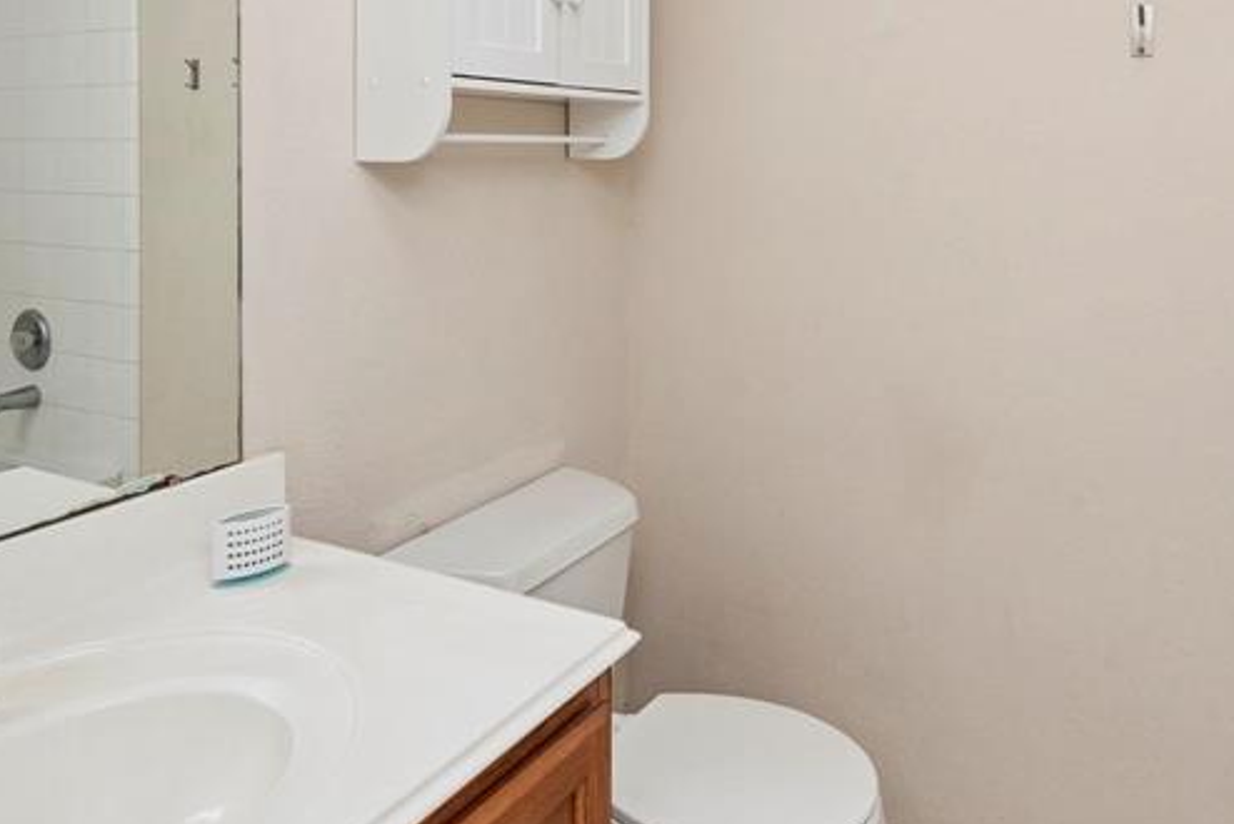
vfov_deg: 43.6
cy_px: 211
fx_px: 995
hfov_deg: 63.5
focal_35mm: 29
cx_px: 664
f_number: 5.6
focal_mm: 14
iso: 400
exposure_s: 1/60
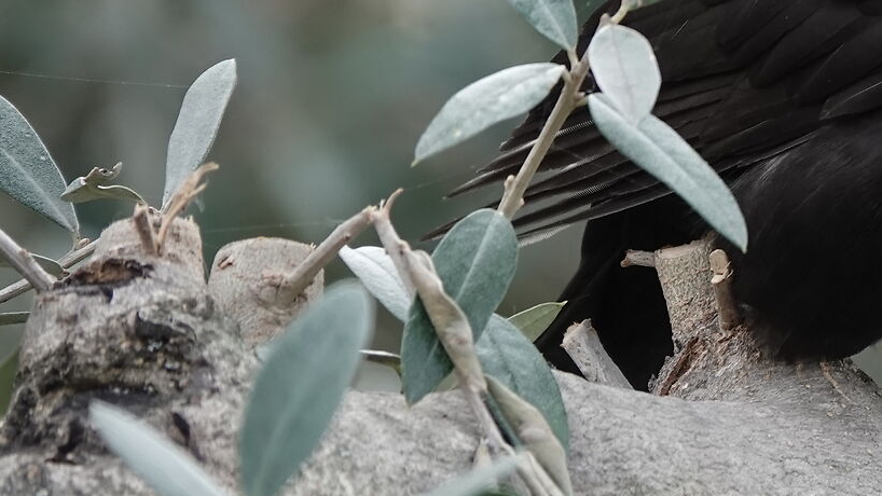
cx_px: 1224
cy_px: -113
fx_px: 43146
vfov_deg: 0.7
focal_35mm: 1845
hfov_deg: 1.2
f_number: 4
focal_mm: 220
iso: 200
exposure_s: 1/250
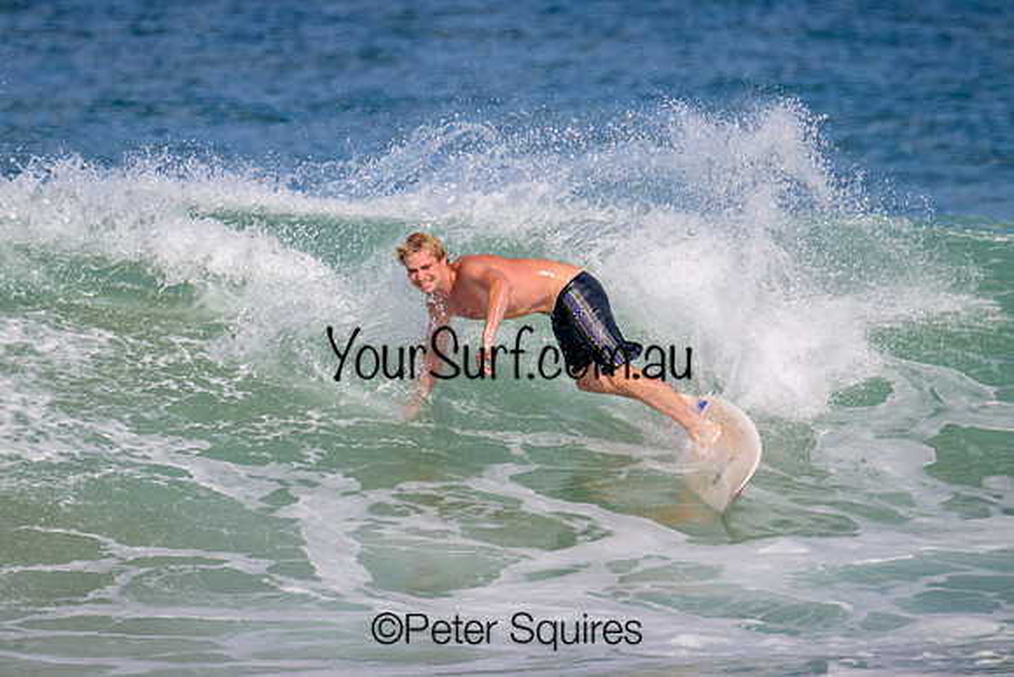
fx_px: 25306
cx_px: 445
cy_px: 297
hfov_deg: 2.3
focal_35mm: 898
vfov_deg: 1.5
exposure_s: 1/2000
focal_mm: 800
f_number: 11
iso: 640
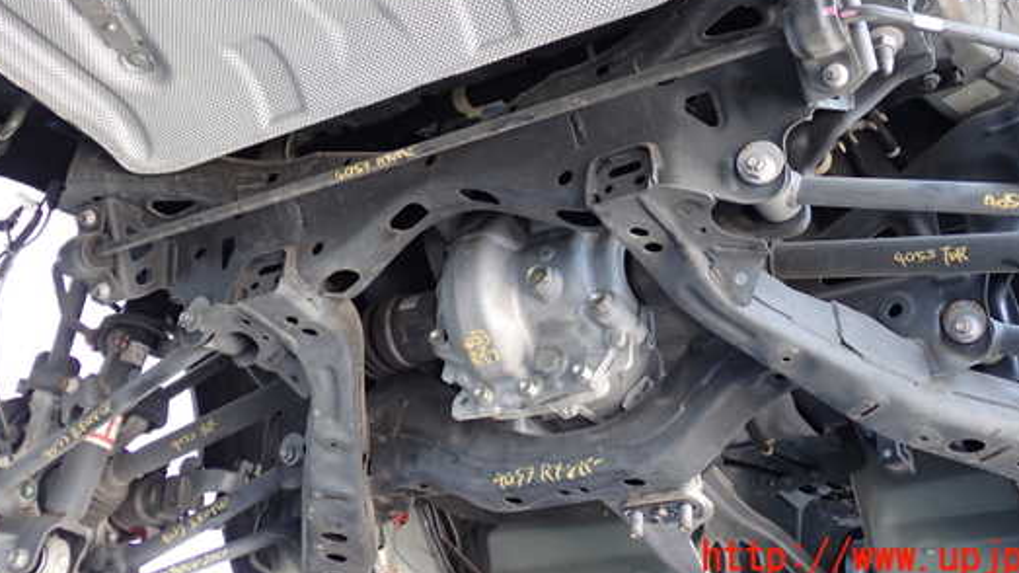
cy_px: 144
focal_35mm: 45
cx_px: 557
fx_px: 1216
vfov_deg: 26.2
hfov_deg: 45.4
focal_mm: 6.37
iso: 250
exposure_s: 1/40
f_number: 2.5
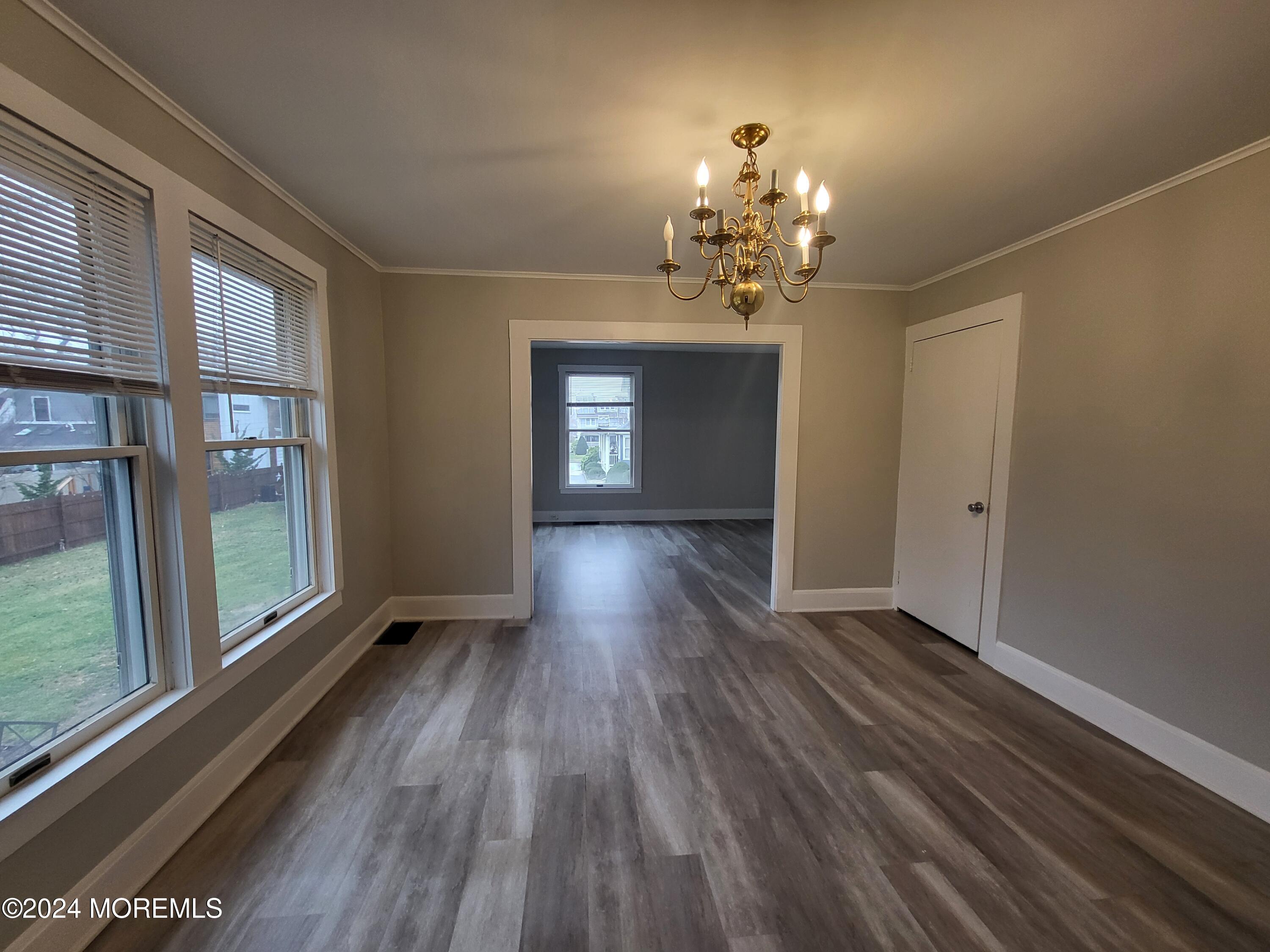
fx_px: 477
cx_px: 635
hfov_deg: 106.2
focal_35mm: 13
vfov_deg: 89.9
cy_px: 476
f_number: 2.2
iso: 125
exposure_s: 1/60
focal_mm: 1.74
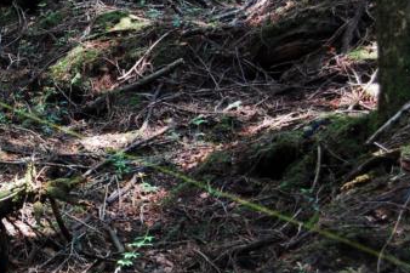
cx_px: 19
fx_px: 1218
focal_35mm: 107
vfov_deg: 12.7
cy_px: 72
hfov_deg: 18.7
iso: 800
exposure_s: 1/50
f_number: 4.8
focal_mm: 35
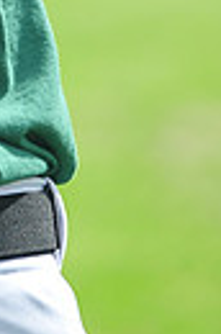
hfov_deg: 1.5
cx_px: -244
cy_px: -270
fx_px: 8276
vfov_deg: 2.3
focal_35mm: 894
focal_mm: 200
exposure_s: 1/1250
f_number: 5
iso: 400
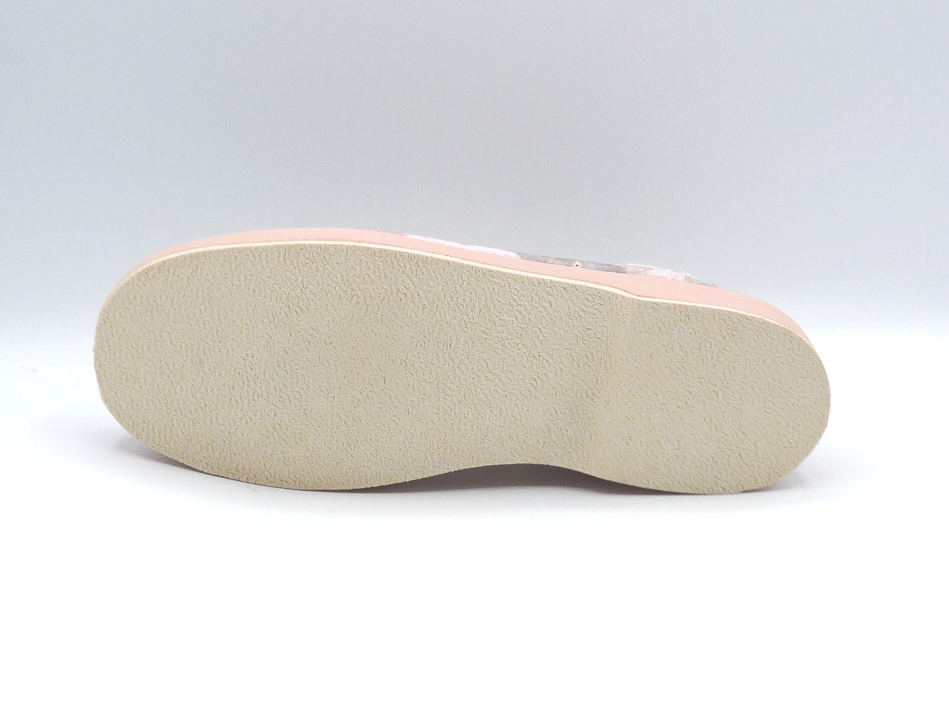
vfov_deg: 29.7
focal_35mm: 49
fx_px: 1343
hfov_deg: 38.9
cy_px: 356
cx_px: 474
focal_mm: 4.8
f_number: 5
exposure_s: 1/200
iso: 100
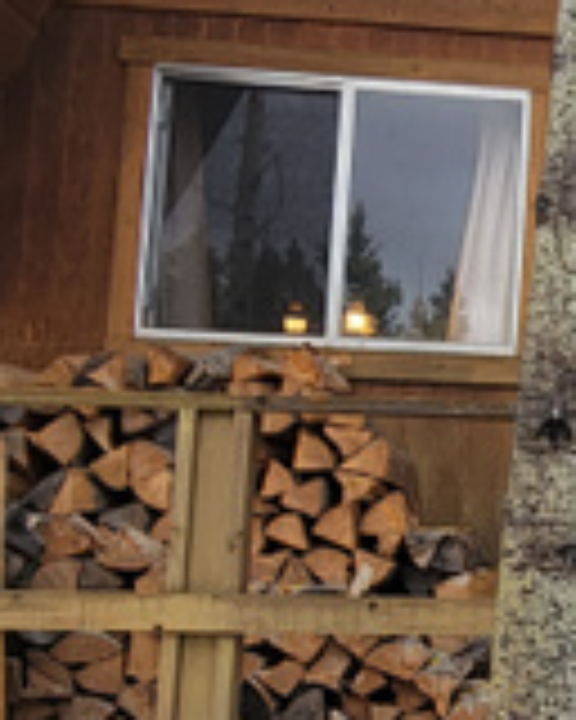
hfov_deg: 21.8
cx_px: 806
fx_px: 1300
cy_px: 436
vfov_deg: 30.9
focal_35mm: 61
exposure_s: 1/406
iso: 50
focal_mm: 2.2
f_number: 2.2
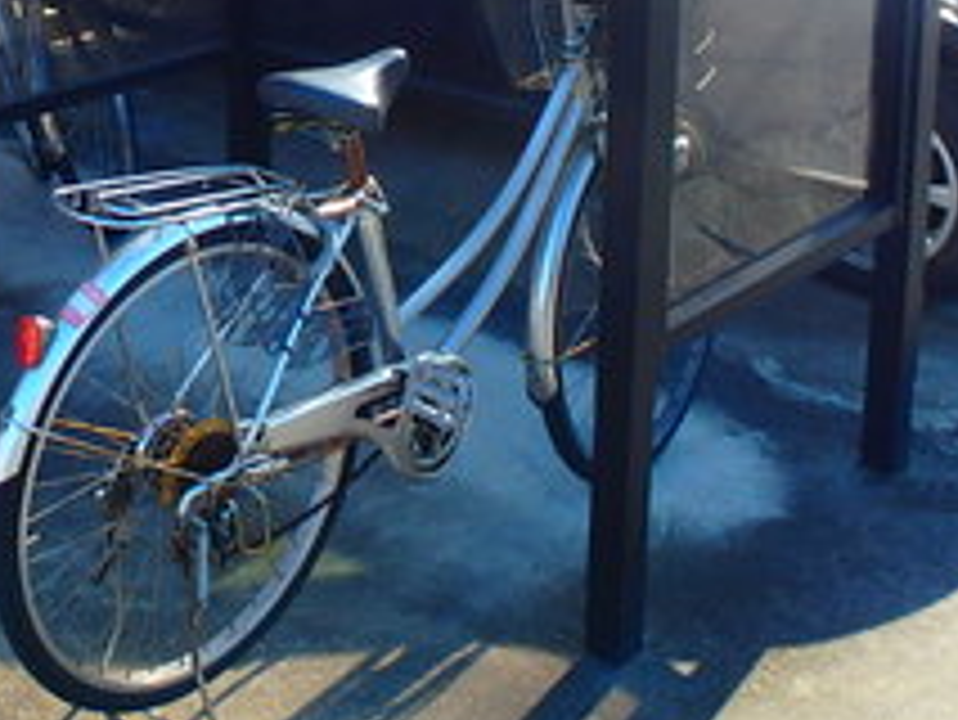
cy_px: -50
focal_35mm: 63
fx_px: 1745
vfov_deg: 22.2
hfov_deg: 29.8
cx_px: 148
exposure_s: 1/320
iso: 125
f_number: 3.5
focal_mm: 3.7
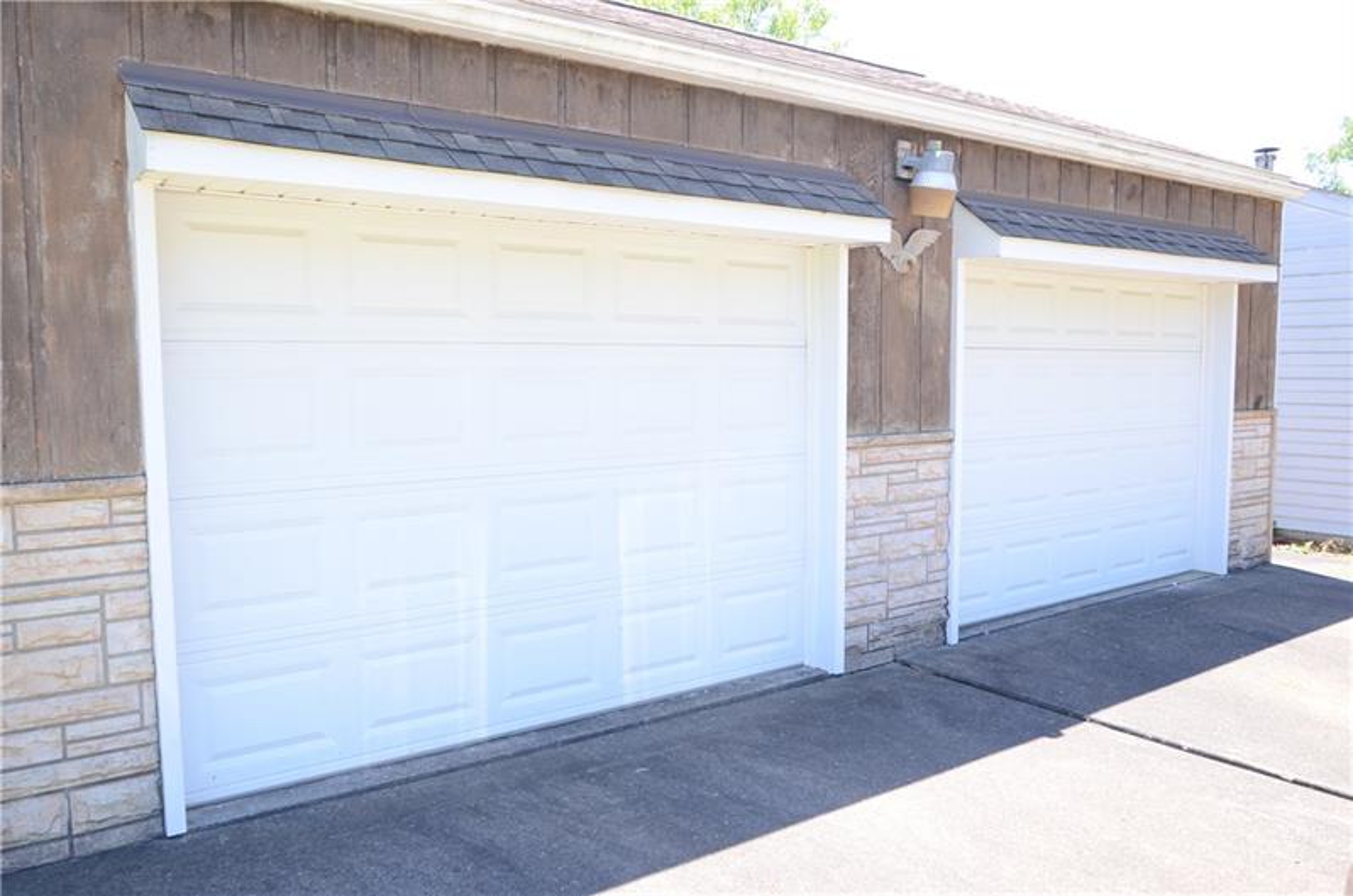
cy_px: 448
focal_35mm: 27
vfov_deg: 47.7
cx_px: 676
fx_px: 1013
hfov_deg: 67.5
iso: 200
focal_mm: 18
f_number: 5.6
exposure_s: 1/125
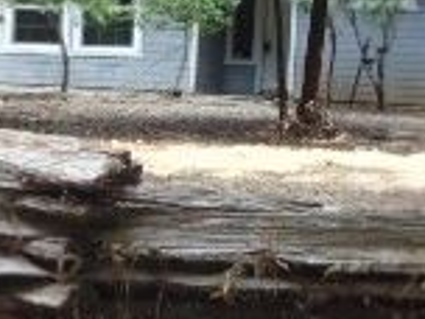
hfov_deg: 18.7
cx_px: 201
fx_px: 1289
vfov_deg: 14.1
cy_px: 151
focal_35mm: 105
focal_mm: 4.5
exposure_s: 1/125
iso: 80
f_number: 3
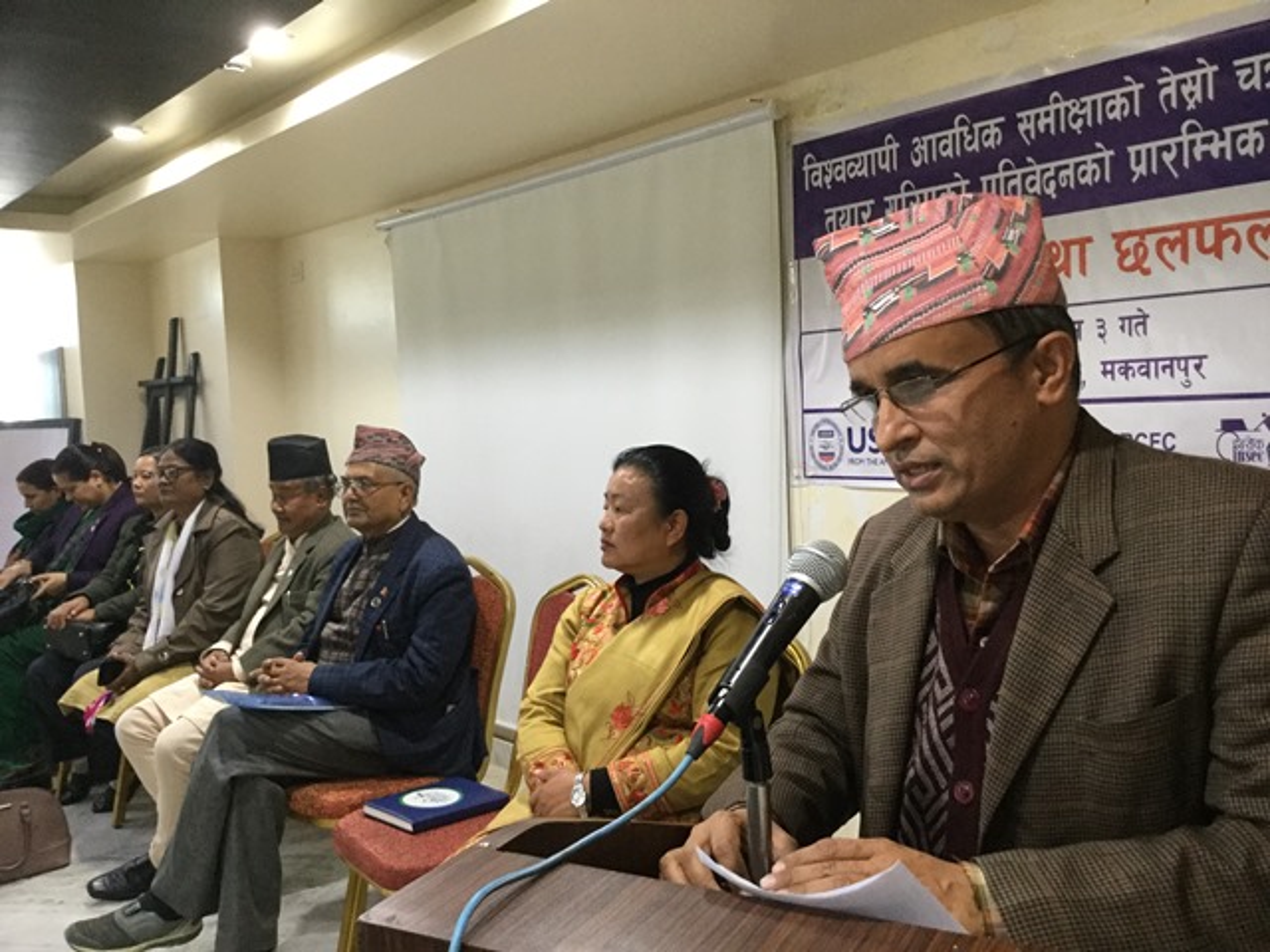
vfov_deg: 45.4
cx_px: 635
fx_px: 1137
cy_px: 476
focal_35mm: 31
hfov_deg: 58.4
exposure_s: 1/33
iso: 200
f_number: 2.4
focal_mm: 3.3
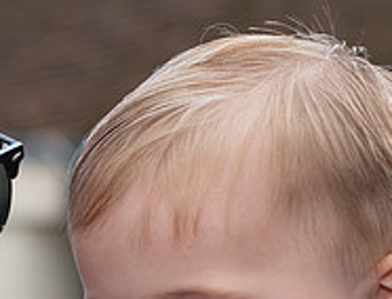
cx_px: -65
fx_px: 2599
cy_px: 302
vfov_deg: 6.6
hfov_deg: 8.5
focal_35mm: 228
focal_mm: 35
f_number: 2.2
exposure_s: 1/800
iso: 100
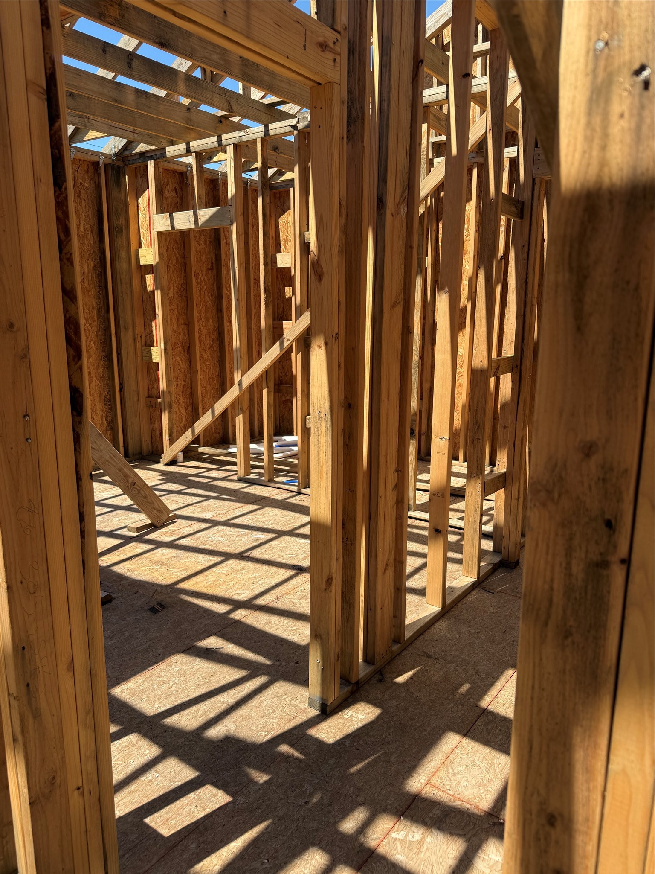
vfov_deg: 71.6
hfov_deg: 56.8
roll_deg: -0.9
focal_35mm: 24
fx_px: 606
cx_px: 328
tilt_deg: -10.9
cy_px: 437
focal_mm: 6.76
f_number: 1.78
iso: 80
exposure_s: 1/1901
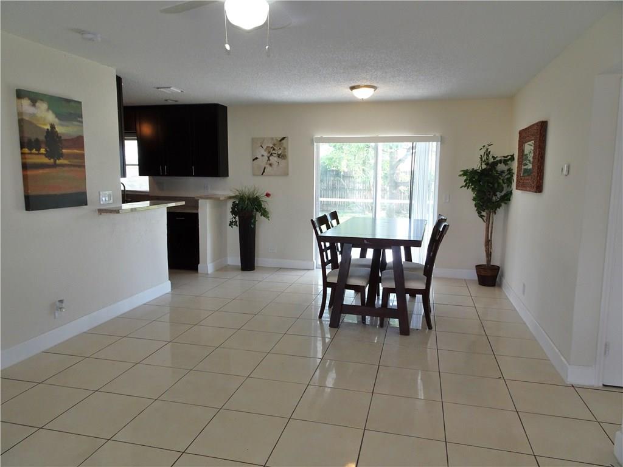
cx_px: 312
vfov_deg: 56.8
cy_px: 234
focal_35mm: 24
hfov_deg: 71.6
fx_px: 432
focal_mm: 4.1
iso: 80
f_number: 3.5
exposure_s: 1/40
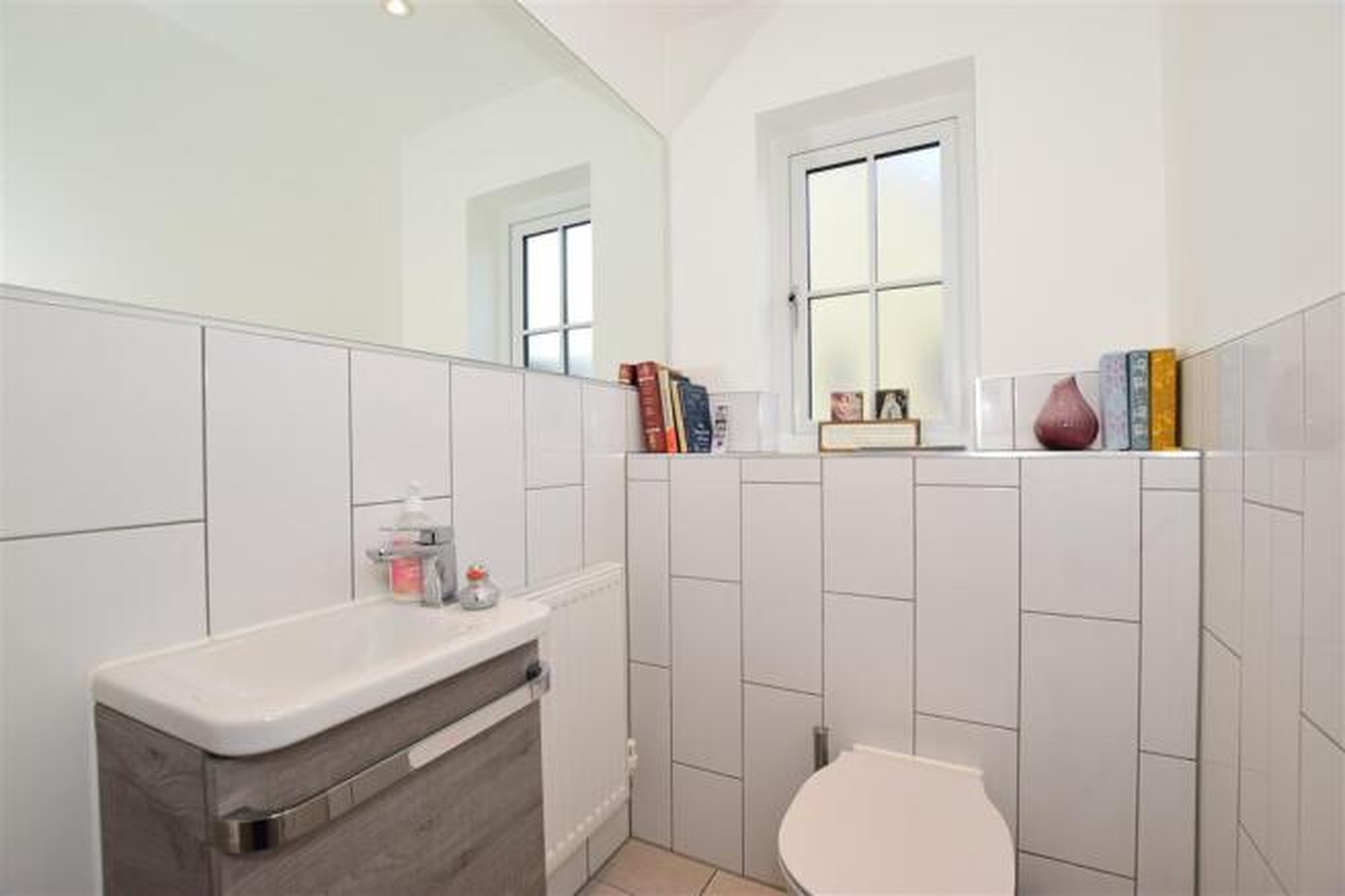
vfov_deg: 77.3
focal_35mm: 15
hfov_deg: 100.4
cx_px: 672
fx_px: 560
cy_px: 448
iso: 400
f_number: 6.3
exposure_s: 1/200
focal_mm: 10
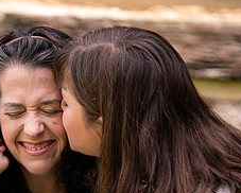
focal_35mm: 139
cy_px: 156
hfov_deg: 13.7
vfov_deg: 11.1
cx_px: 19
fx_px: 992
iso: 100
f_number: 2.8
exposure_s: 1/400
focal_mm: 58
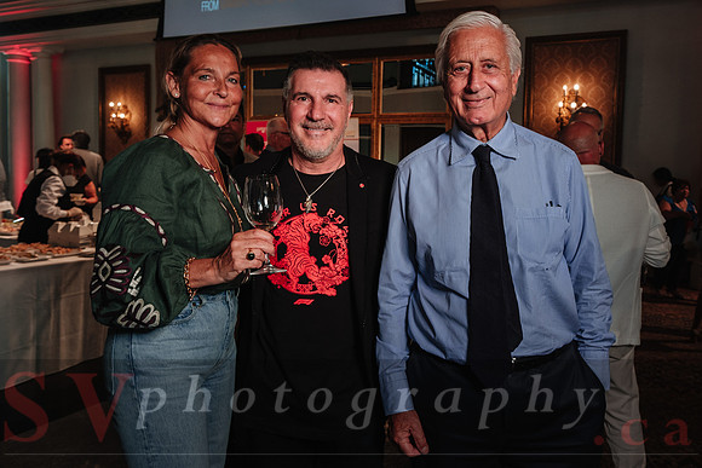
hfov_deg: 64.0
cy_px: 217
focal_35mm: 29
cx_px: 397
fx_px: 559
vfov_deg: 45.5
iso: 800
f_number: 5
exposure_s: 1/50
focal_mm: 16.6
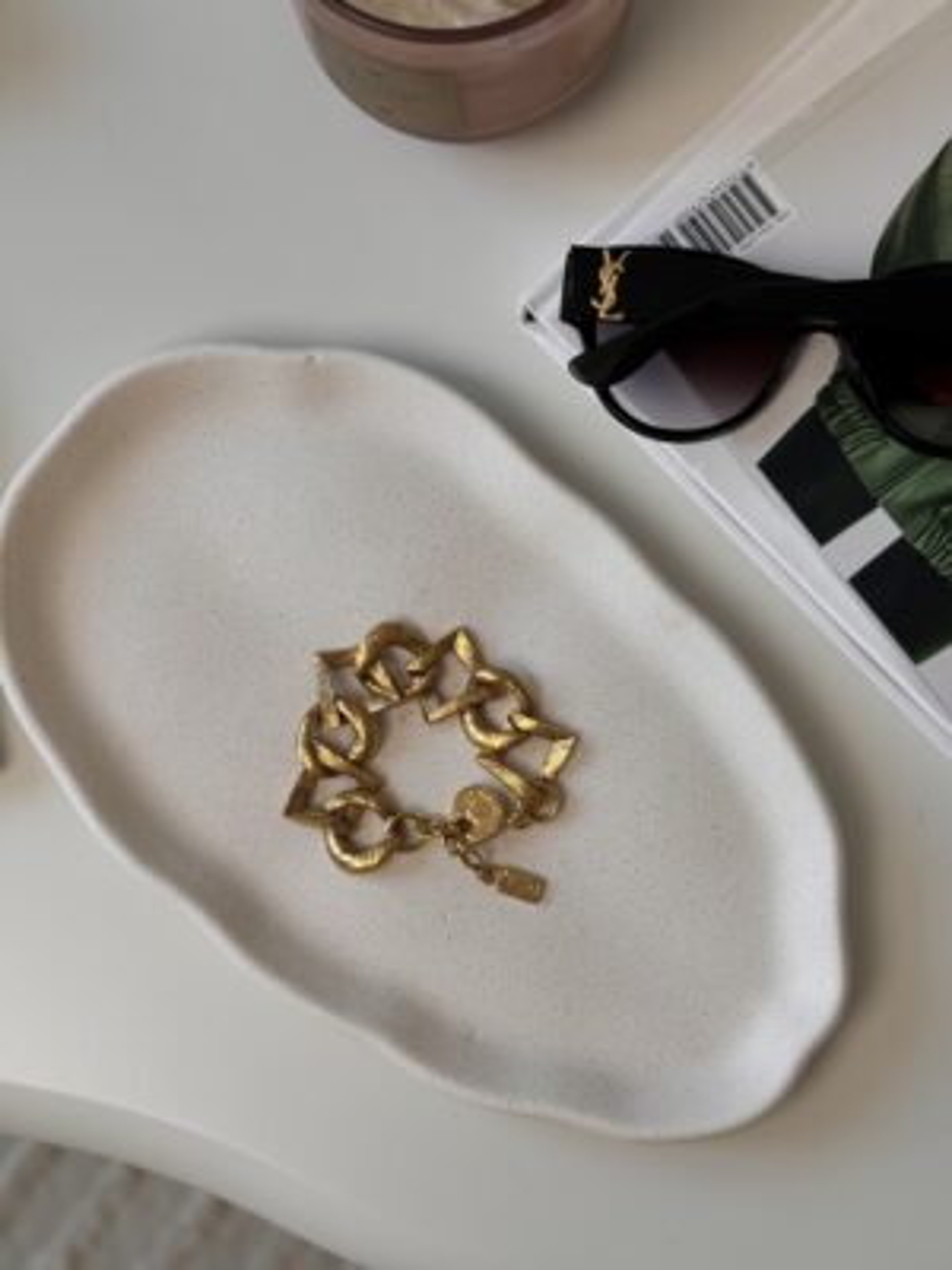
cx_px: 476
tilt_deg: -84.4
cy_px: 635
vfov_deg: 39.7
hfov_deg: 30.3
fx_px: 1760
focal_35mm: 48
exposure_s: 1/266
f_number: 1.78
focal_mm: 6.76
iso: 64
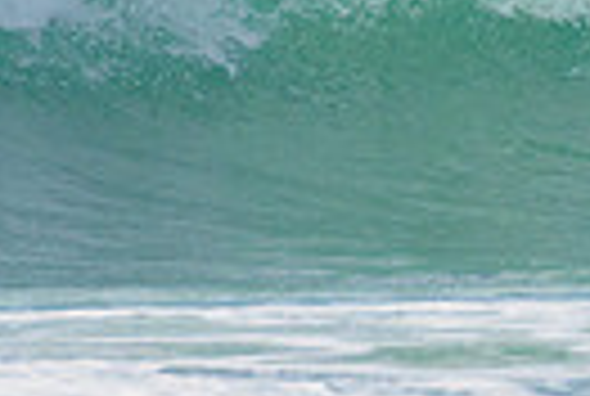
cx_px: 900
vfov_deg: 0.5
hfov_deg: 0.8
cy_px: -233
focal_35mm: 2707
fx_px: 44466
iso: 400
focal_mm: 500
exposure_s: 1/2000
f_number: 5.6
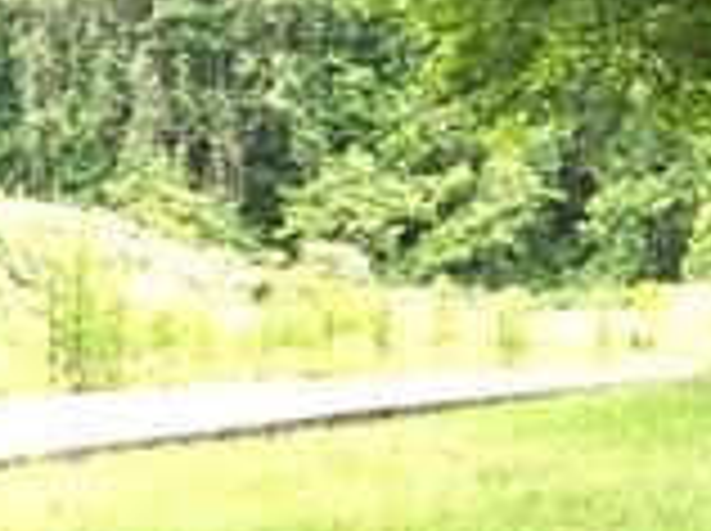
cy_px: -158
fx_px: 3733
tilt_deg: +4.3
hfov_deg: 9.9
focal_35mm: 182
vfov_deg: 8.0
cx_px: 1557
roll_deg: +0.6
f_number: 1.8
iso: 25
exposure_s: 1/30
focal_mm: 3.99
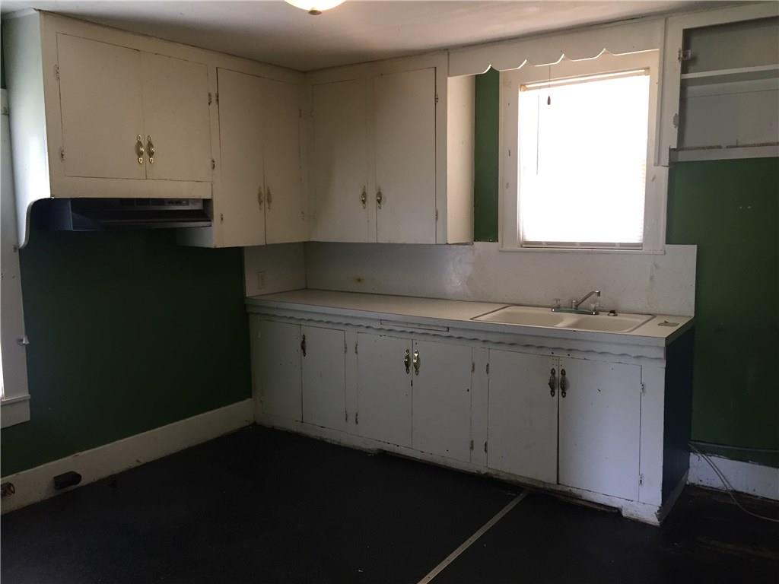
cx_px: 390
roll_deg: -0.3
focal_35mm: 29
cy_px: 292
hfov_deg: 61.7
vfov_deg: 48.2
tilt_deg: -8.4
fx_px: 653
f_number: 2.2
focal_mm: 4.15
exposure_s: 1/30
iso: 100
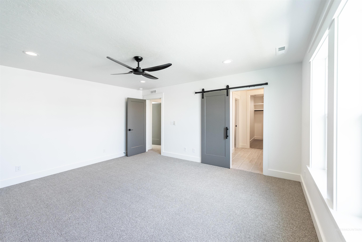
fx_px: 141
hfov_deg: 104.2
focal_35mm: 14
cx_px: 181
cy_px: 121
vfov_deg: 81.2
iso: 1000
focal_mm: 14
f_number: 4.5
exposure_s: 1/250
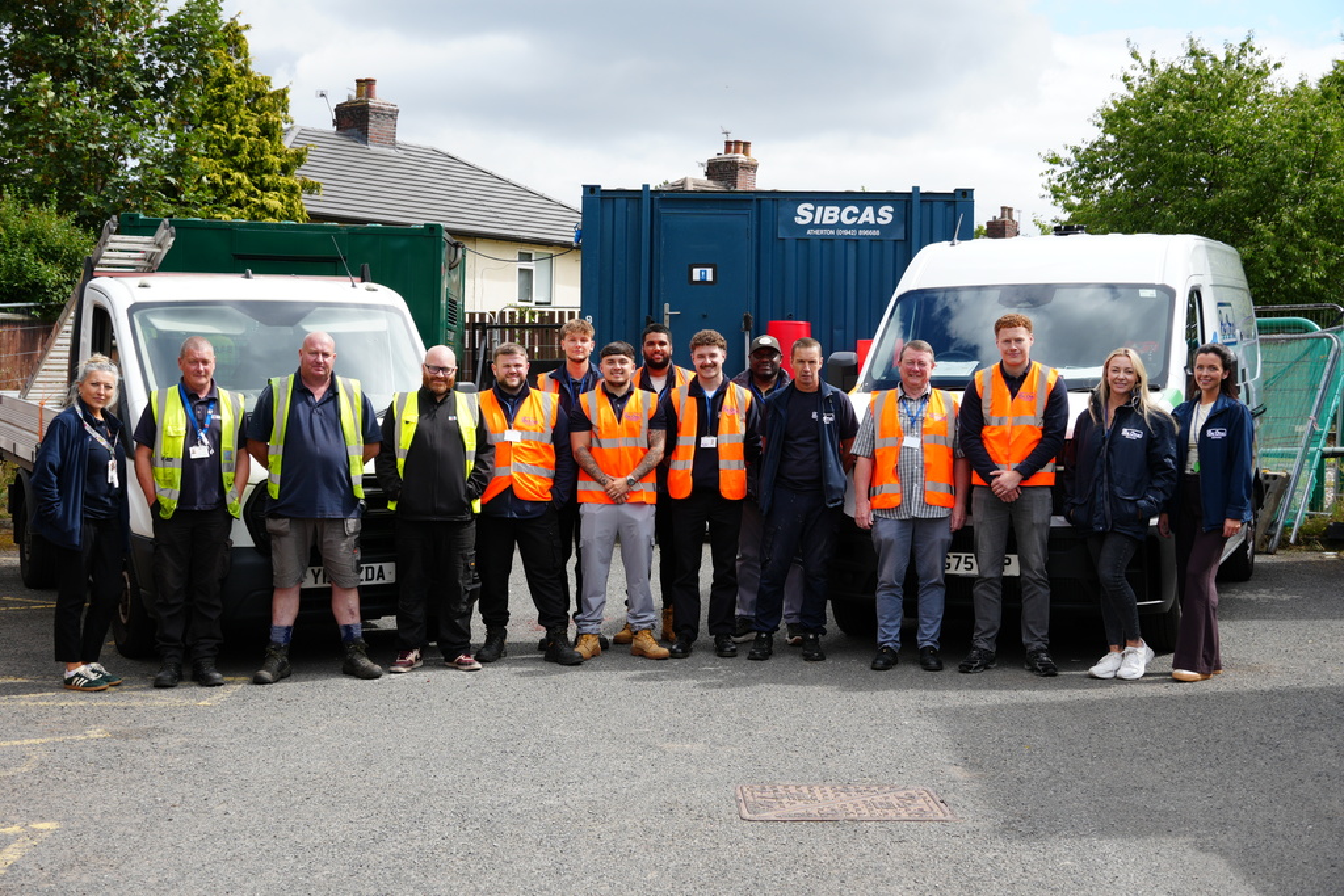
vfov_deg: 26.5
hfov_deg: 38.9
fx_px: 1904
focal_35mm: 51
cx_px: 672
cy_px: 448
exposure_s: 1/320
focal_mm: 34
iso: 100
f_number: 5.6
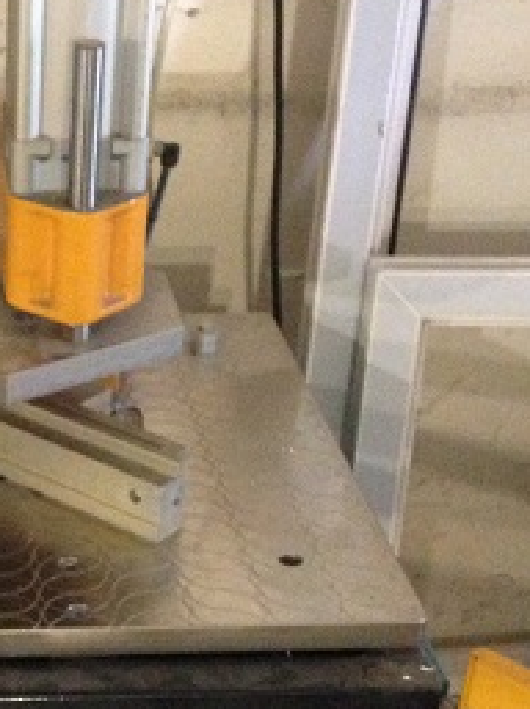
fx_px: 1719
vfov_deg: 23.0
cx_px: -47
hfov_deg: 17.0
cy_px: 550
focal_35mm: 84
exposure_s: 1/15
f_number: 2.4
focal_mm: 4.13
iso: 800
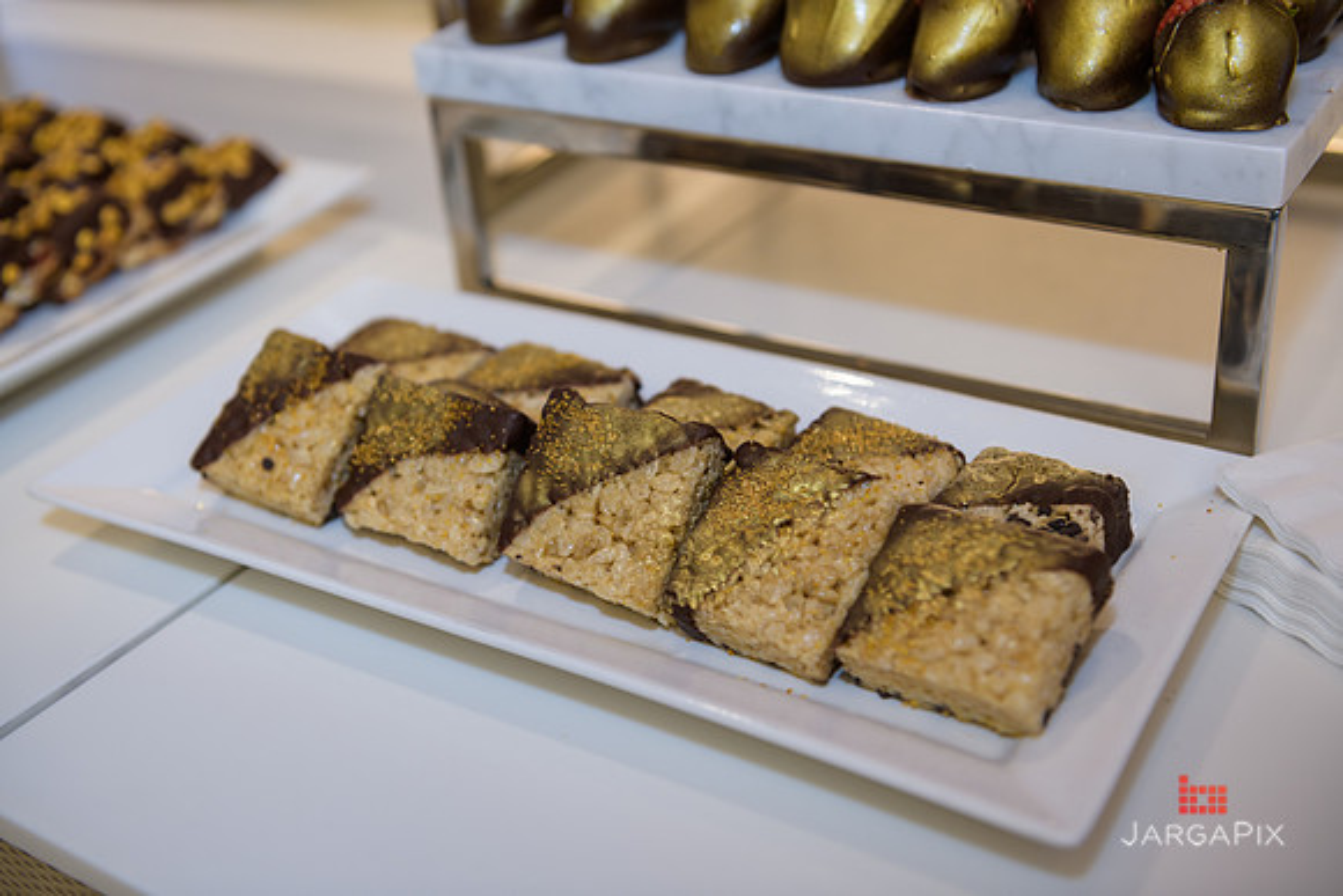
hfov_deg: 43.6
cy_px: 448
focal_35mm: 45
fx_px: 1679
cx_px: 672
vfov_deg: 29.9
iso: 400
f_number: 3.2
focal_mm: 45
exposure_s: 1/125
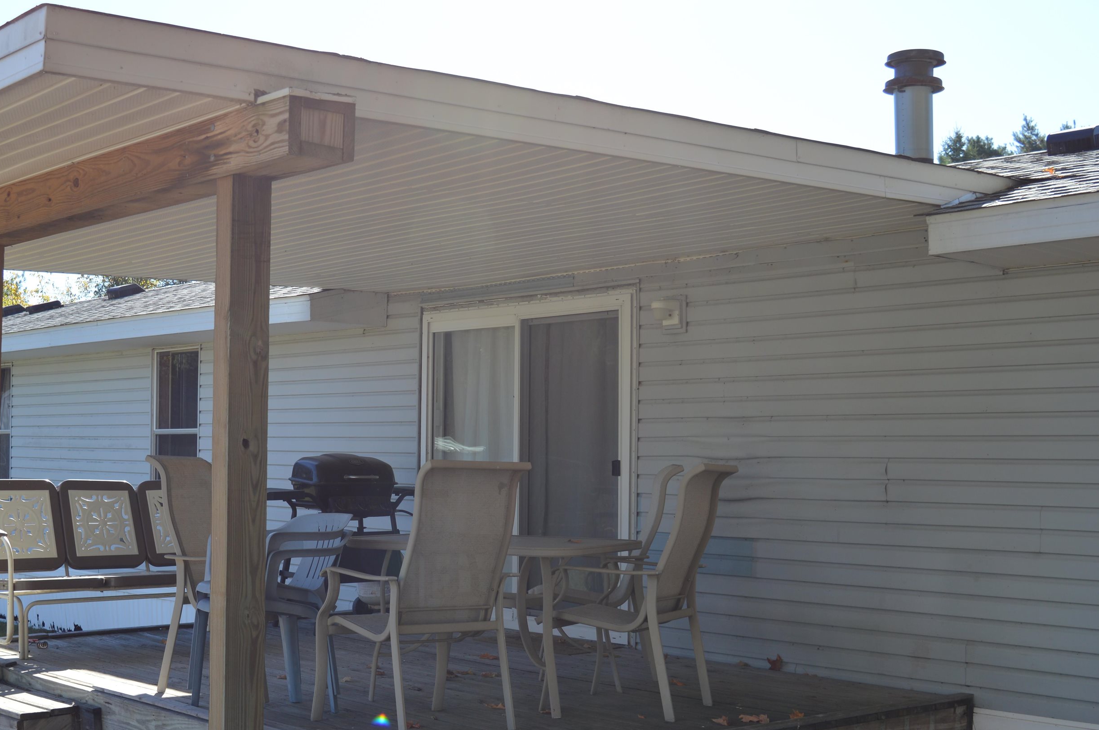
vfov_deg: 27.4
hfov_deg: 40.2
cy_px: 444
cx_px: 428
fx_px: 1494
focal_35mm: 49
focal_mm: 26
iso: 100
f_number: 6.3
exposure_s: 1/160
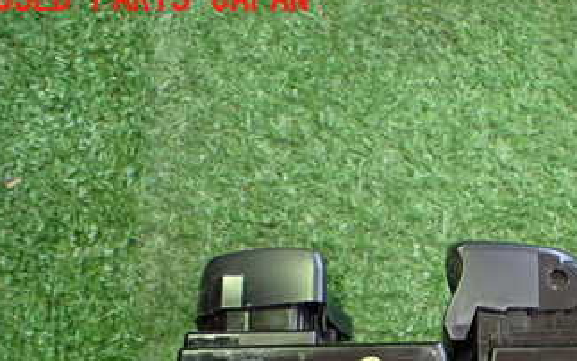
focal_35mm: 59
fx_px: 928
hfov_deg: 32.8
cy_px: 379
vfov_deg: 21.1
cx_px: 520
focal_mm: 5.4
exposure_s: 1/80
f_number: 2.3
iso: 800
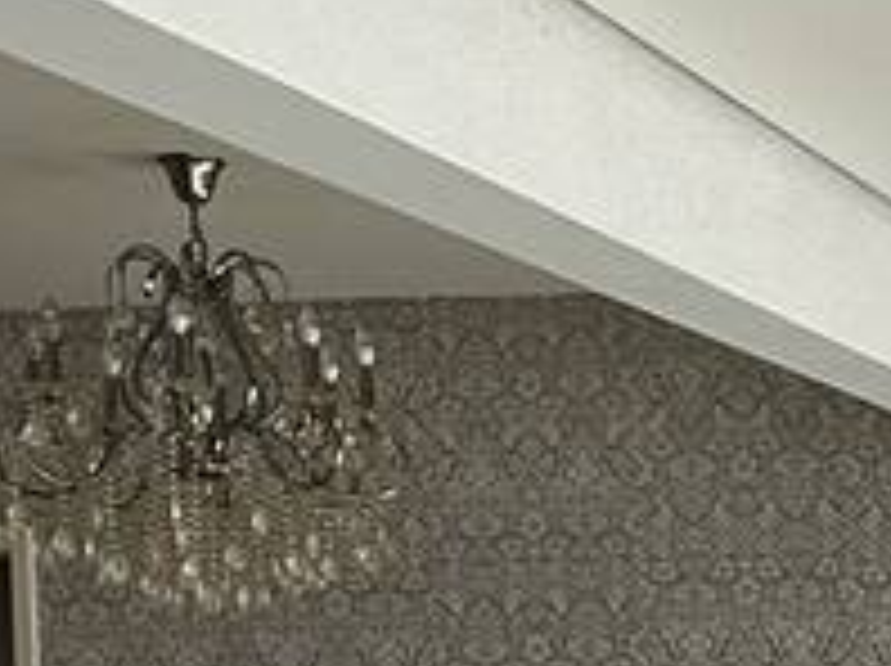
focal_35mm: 102
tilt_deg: -3.5
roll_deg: +0.5
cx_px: 1544
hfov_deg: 16.5
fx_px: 2622
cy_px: 932
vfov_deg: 13.8
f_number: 2.2
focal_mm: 2.22
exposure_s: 1/211
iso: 40
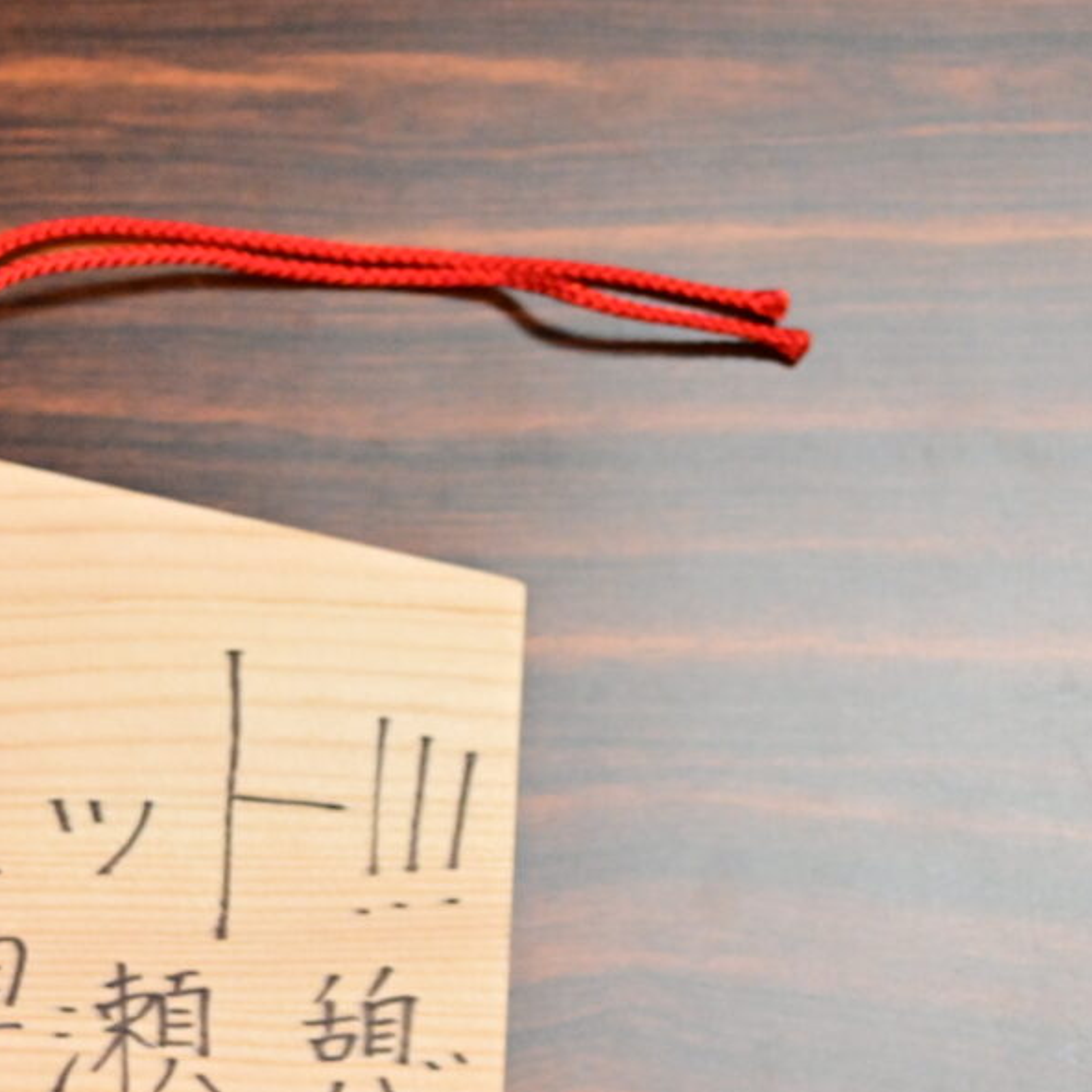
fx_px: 4818
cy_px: 991
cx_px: -594
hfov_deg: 12.3
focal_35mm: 135
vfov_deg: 12.8
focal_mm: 47
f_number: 5.3
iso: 3200
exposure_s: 1/200
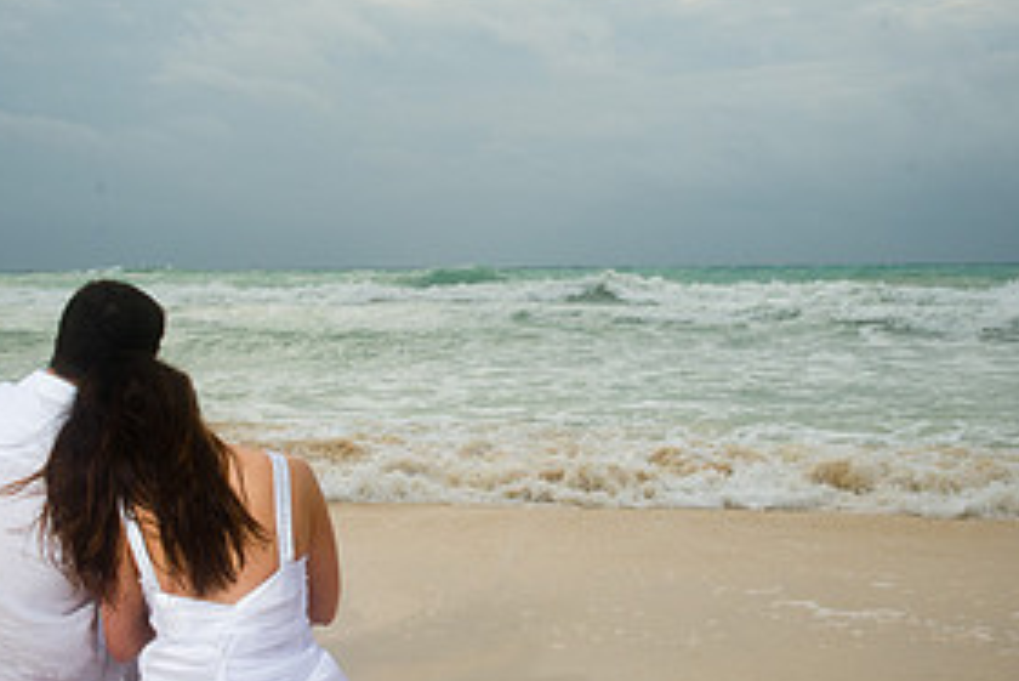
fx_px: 1699
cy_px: 302
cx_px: 448
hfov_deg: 33.3
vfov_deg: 22.6
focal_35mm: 60
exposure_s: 1/250
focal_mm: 29
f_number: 16
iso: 400
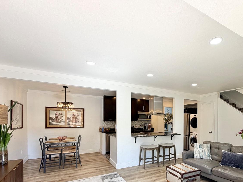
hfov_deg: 80.3
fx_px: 140
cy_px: 123
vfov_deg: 64.1
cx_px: 151
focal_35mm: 20
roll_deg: -0.2
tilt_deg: -0.1
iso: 80
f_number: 2.2
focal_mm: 2.22
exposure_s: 1/121
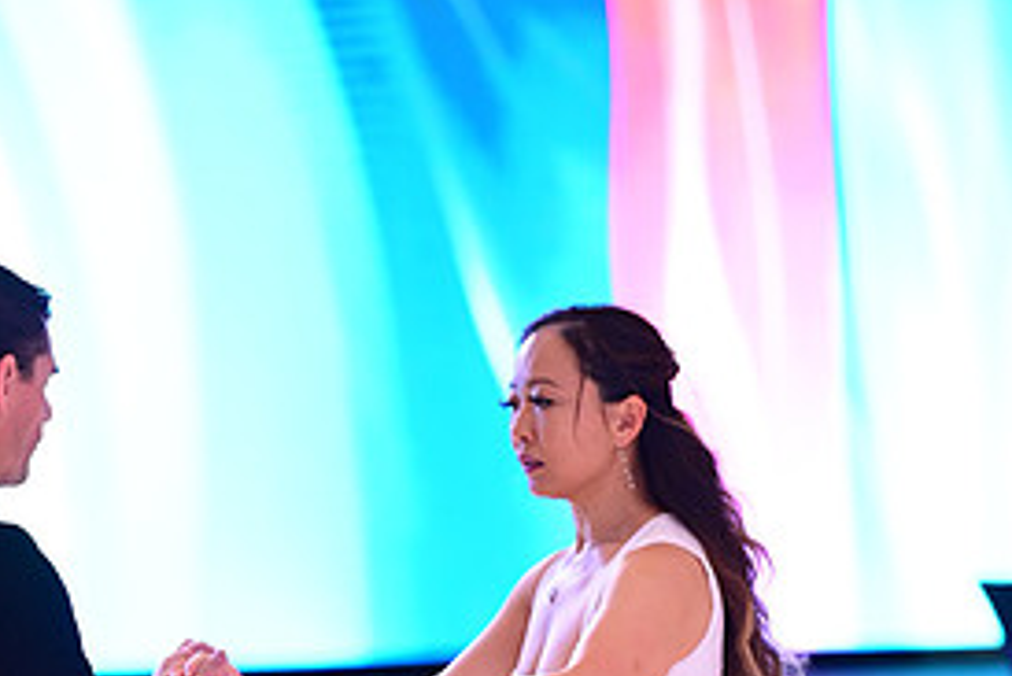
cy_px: 942
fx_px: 8634
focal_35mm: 307
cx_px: 377
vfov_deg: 4.5
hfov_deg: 6.7
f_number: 2.8
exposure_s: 1/250
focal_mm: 145
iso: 1600
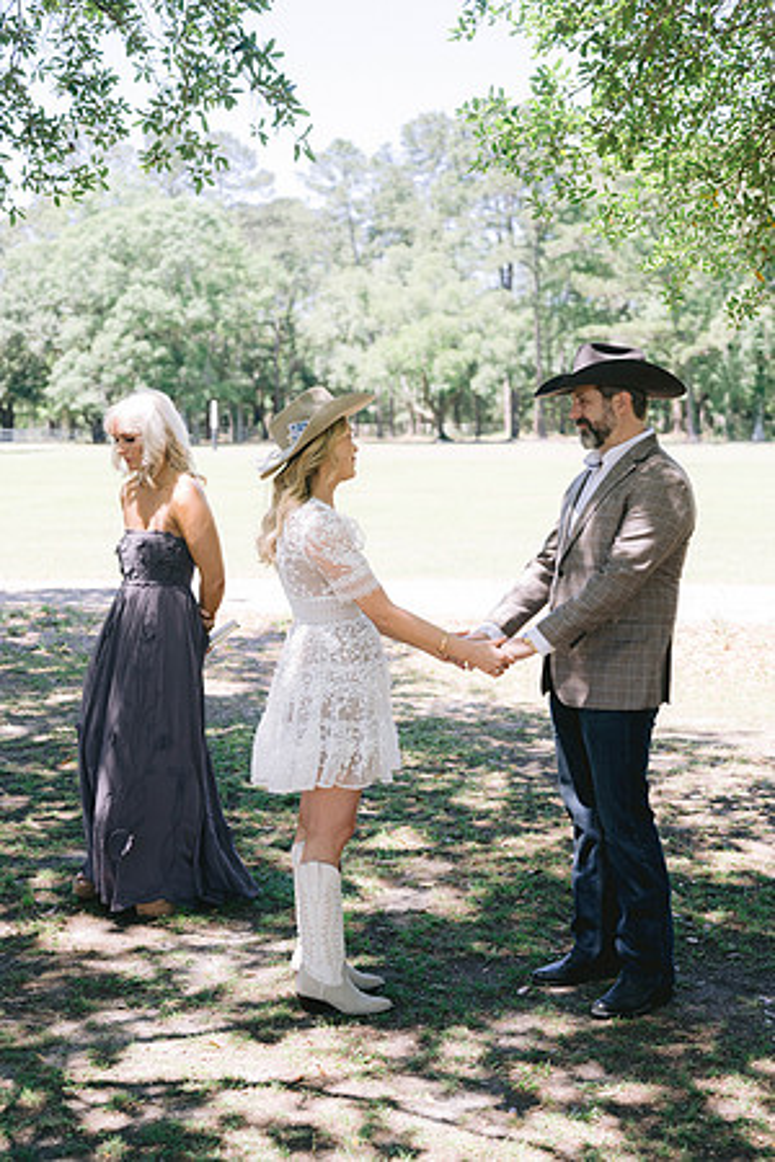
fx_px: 1614
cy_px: 581
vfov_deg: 39.6
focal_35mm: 50
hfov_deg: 27.0
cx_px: 388
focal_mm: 50
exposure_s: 1/640
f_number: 3.5
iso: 400
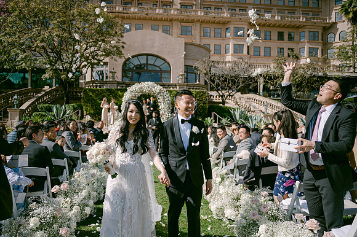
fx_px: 288
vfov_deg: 44.8
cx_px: 178
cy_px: 118
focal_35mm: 29
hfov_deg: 63.5
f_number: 2.8
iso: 100
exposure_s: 1/3200
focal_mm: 28
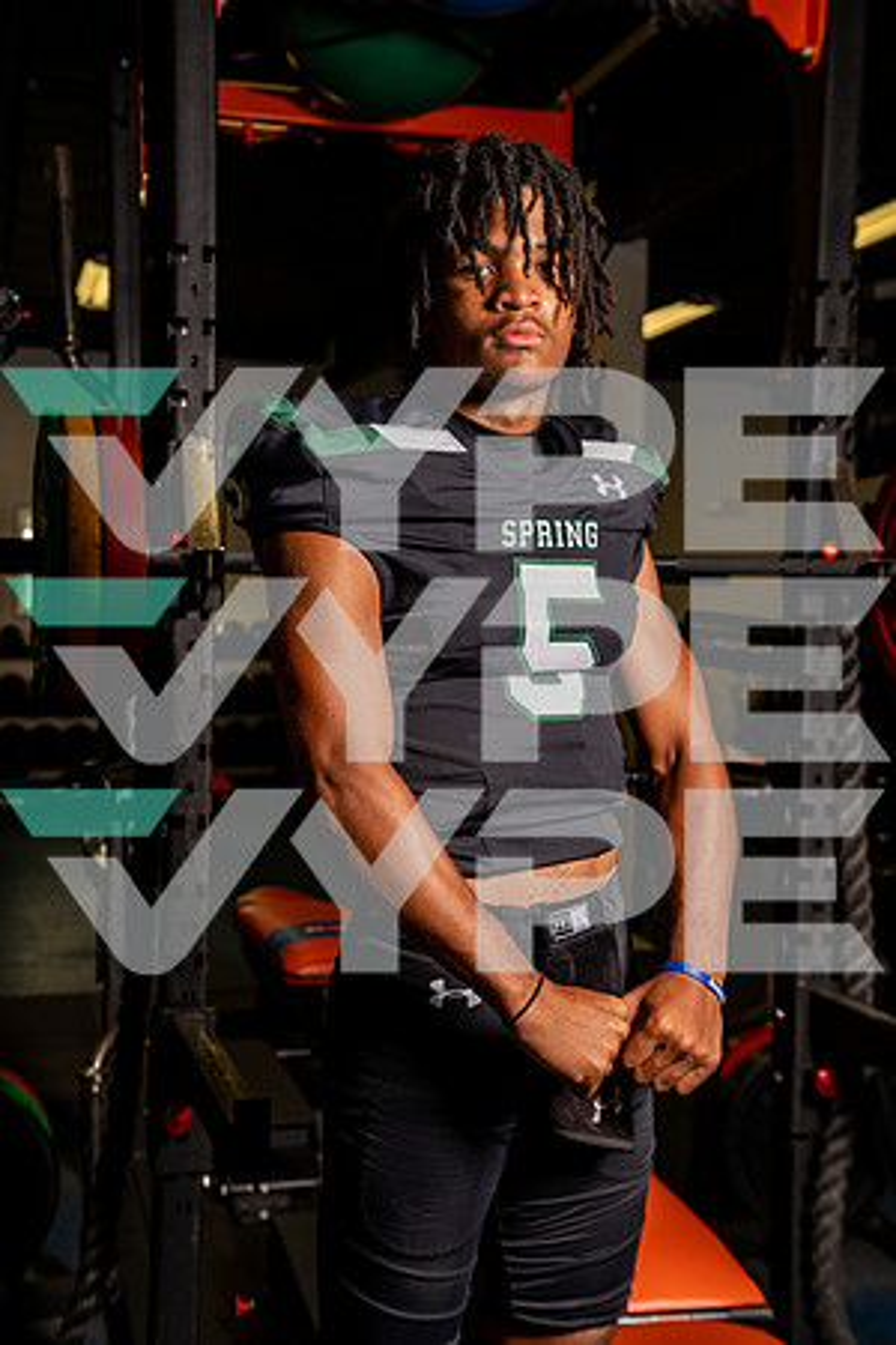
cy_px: 672
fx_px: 1829
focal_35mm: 49
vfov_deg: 40.3
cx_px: 448
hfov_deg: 27.5
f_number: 4.5
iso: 320
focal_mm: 49
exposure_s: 1/500
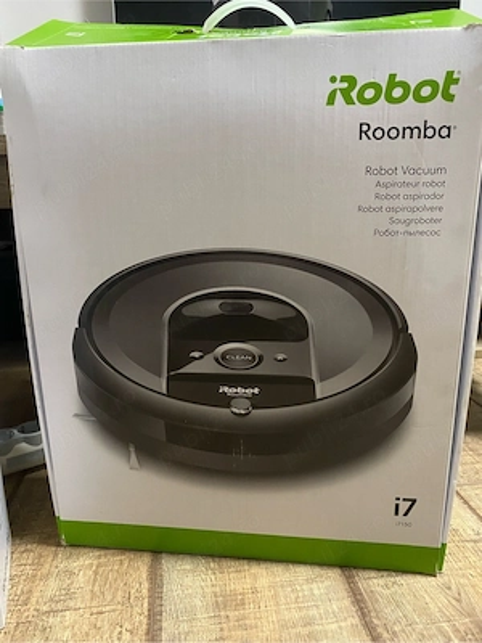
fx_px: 483
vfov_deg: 67.3
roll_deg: +1.5
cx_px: 241
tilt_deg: -12.9
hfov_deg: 53.1
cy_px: 322
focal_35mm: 26
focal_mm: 4.25
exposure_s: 1/33
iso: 400
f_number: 1.8
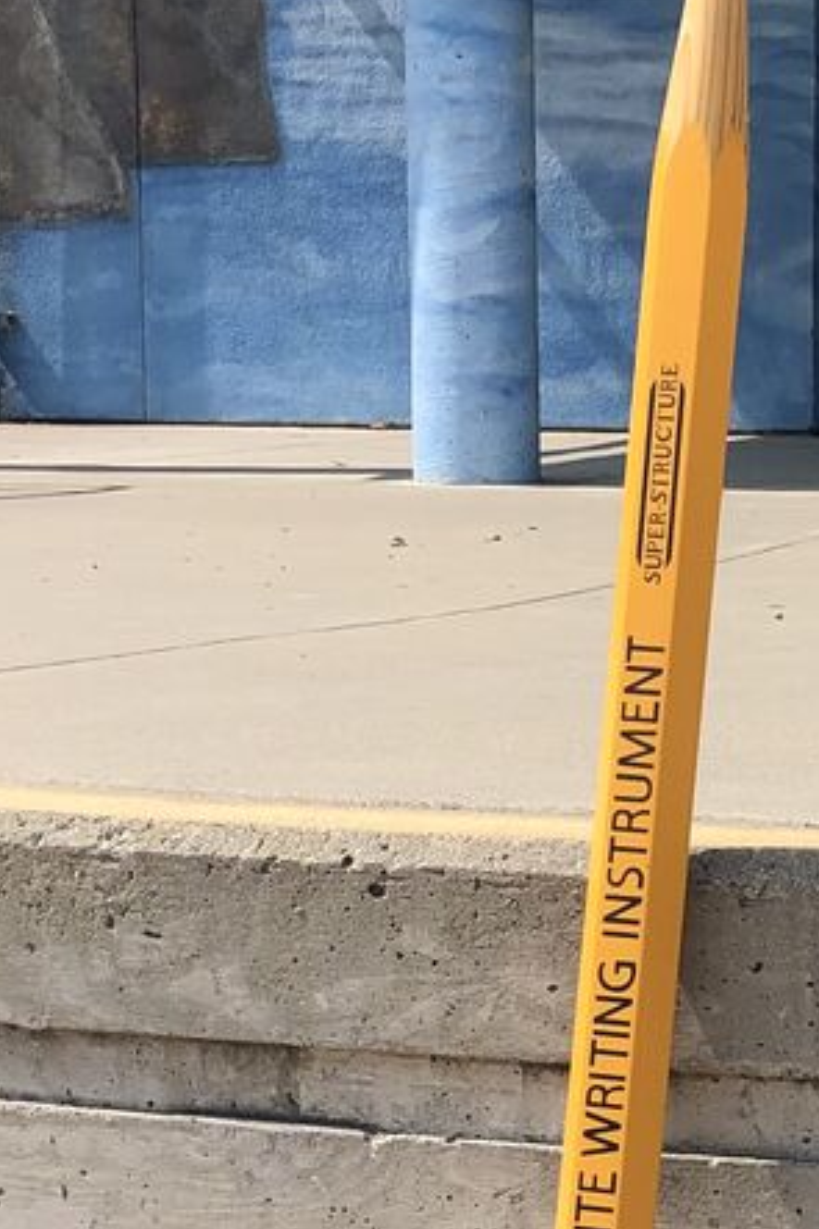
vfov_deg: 20.3
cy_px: 882
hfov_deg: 13.4
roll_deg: -0.7
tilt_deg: -7.4
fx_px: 3415
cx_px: 897
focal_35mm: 100
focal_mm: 3.99
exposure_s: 1/1919
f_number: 1.8
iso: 20
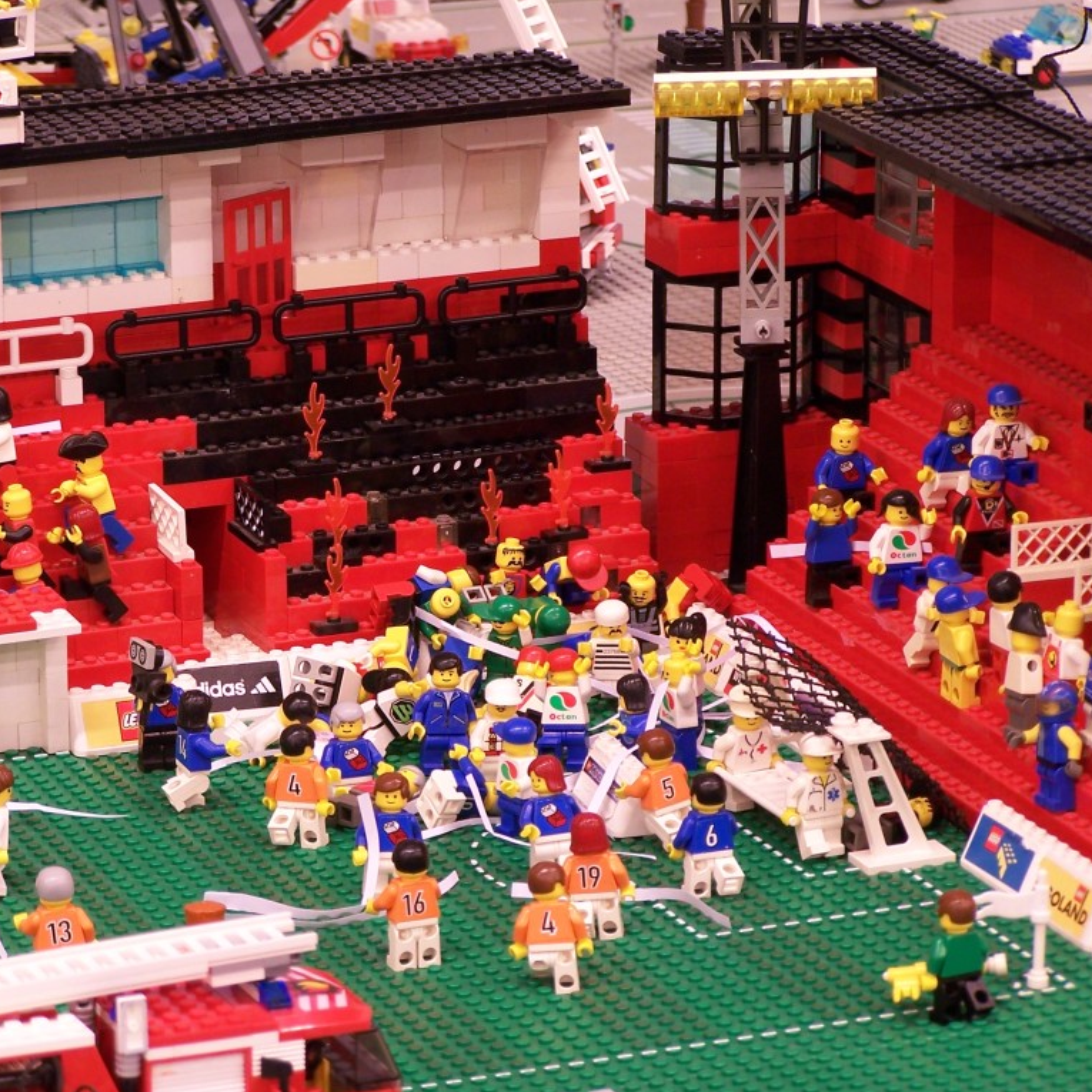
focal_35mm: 188
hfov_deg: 9.3
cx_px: 470
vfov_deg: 9.3
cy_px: 547
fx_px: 6710
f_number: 3.2
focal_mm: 26.4
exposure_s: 1/2
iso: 80
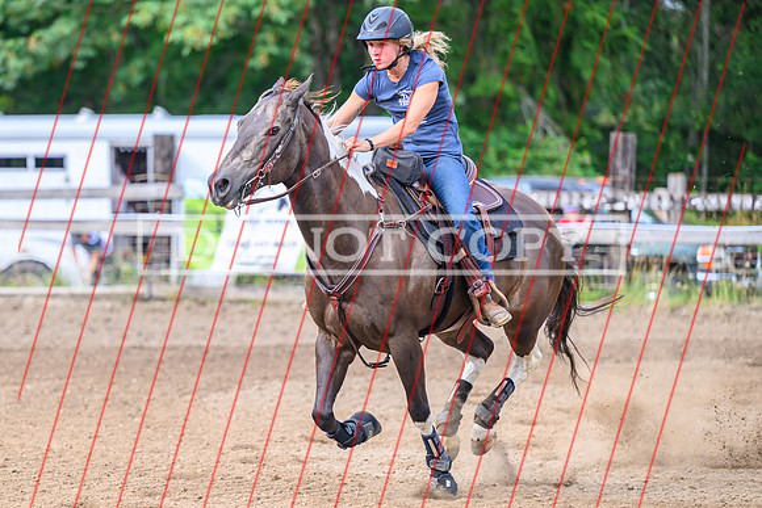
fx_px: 4187
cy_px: 299
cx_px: 278
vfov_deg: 6.9
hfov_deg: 10.4
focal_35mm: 198
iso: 1100
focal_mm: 155
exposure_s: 1/1600
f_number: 3.2
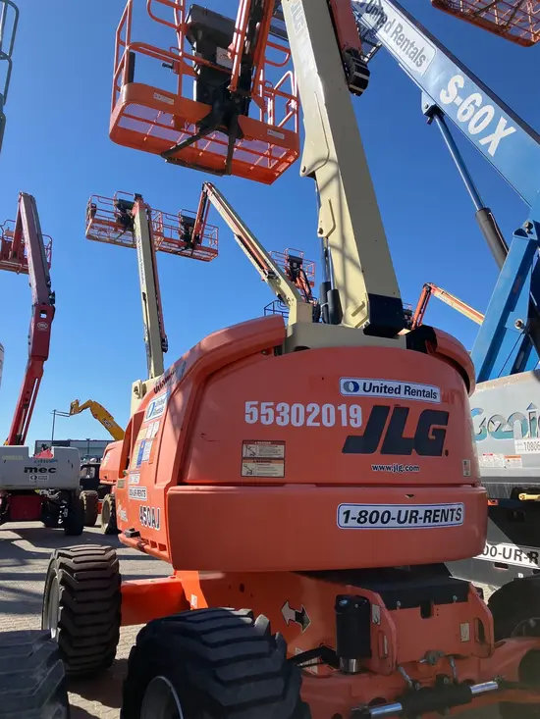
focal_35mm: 28
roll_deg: +0.9
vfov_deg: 63.4
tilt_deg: +15.7
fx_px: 582
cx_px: 270
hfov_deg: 49.8
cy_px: 360
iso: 32
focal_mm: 3.99
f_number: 1.8
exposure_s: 1/1675
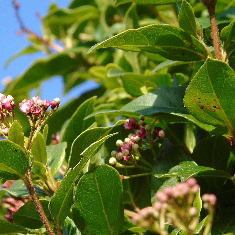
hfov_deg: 5.0
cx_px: 72
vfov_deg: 5.0
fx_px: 2711
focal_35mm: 353
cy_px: 118
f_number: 4.9
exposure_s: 1/160
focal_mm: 43
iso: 80
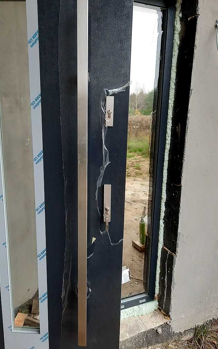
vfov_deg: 68.4
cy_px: 175
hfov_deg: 45.9
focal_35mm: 27
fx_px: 257
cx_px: 94
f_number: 2
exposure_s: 1/33
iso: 250
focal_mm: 4.6
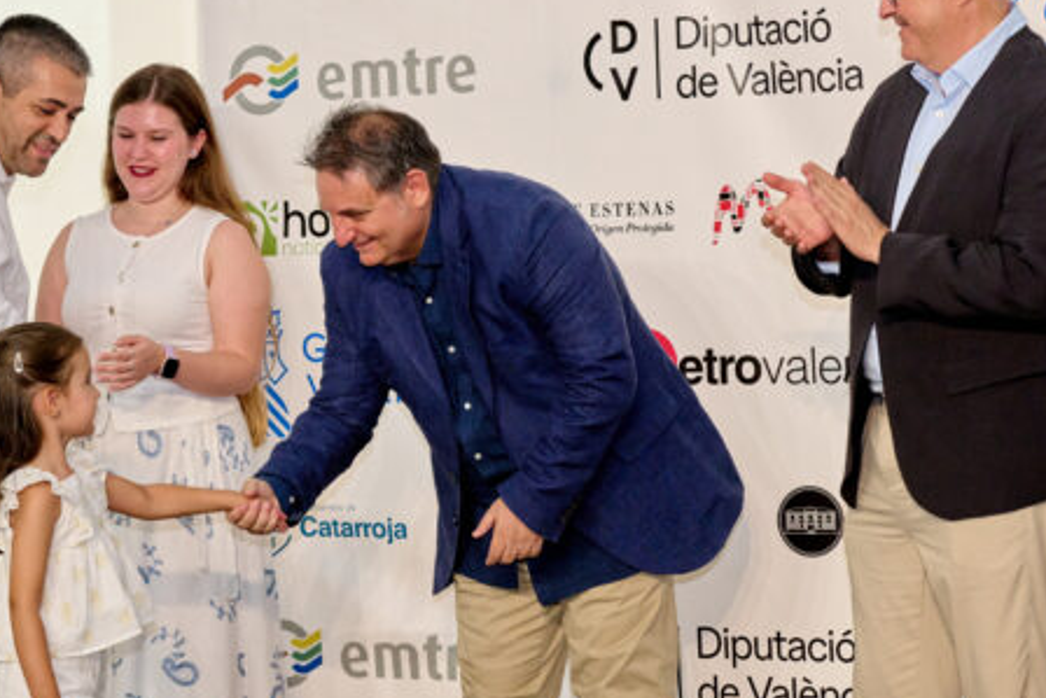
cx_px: 322
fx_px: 3982
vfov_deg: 10.0
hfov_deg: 14.9
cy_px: 472
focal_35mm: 137
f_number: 6.3
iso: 2500
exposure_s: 1/320
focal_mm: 80
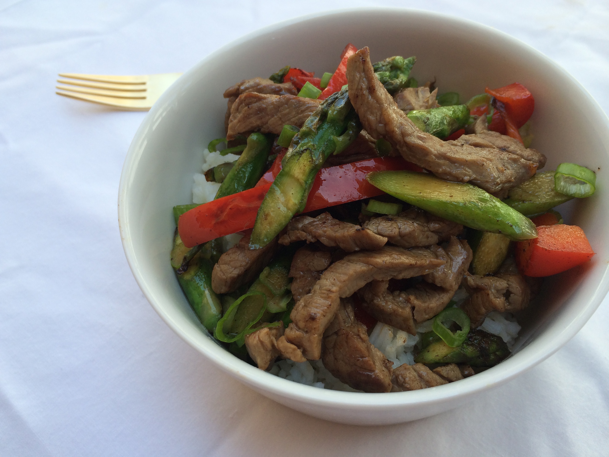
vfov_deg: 46.8
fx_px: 528
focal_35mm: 30
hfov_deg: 60.0
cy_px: 228
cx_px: 304
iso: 32
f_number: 2.2
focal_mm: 4.12
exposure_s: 1/283
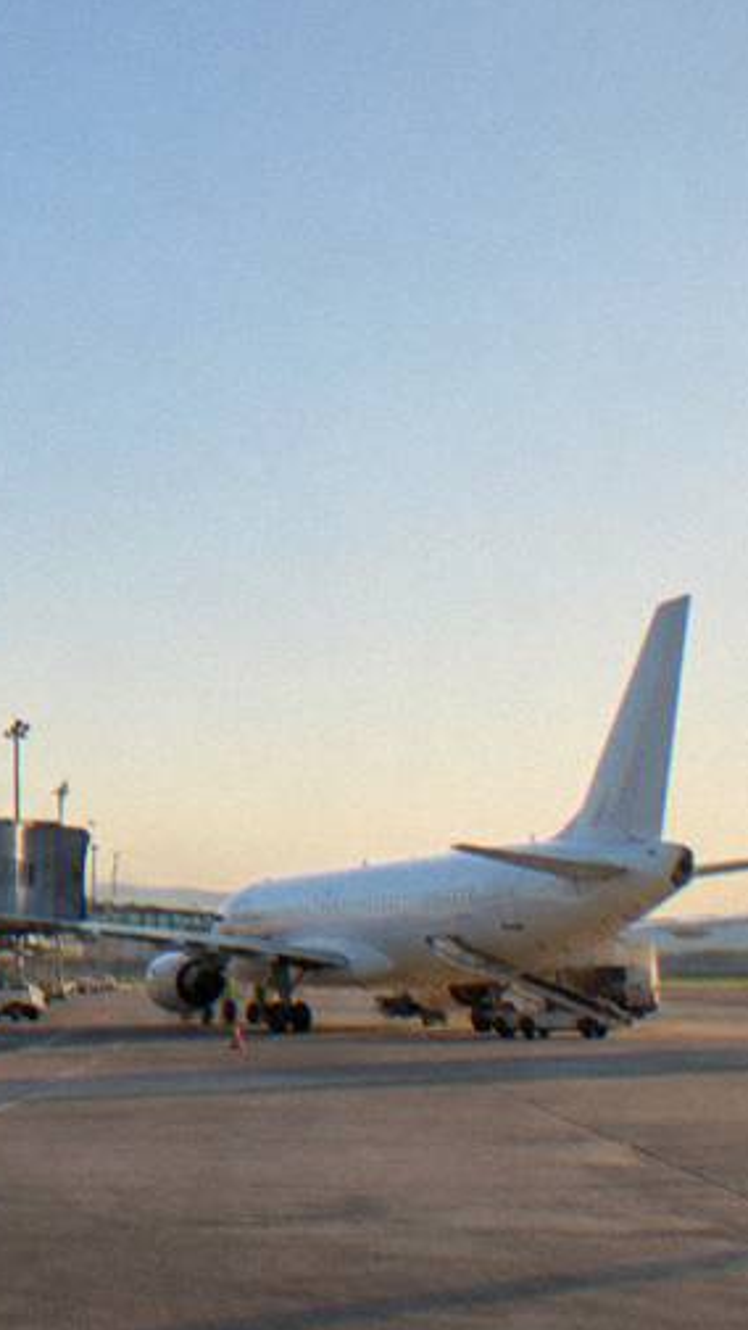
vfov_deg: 25.6
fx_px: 2927
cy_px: 653
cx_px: -319
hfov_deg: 13.8
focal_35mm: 83
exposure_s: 1/125
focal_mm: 40
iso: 100
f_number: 11
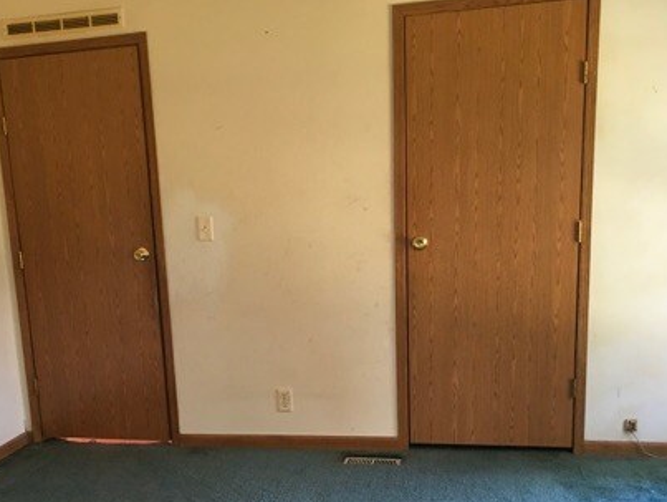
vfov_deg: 30.9
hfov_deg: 40.9
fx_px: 887
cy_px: 384
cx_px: 253
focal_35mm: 46
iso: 100
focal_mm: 4.15
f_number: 2.2
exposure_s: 1/30
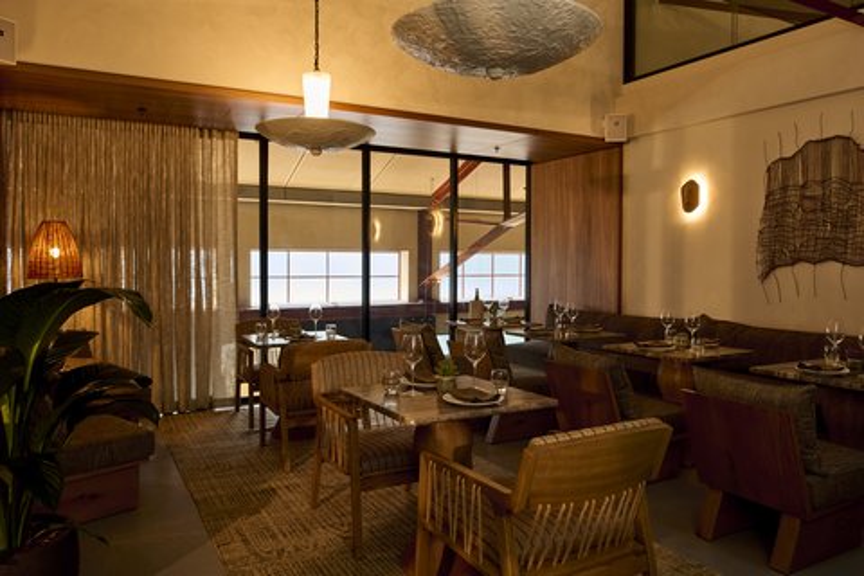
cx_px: 432
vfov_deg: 51.3
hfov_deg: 71.5
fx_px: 600
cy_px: 288
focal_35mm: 25
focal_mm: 25
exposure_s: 1/13
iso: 400
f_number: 5
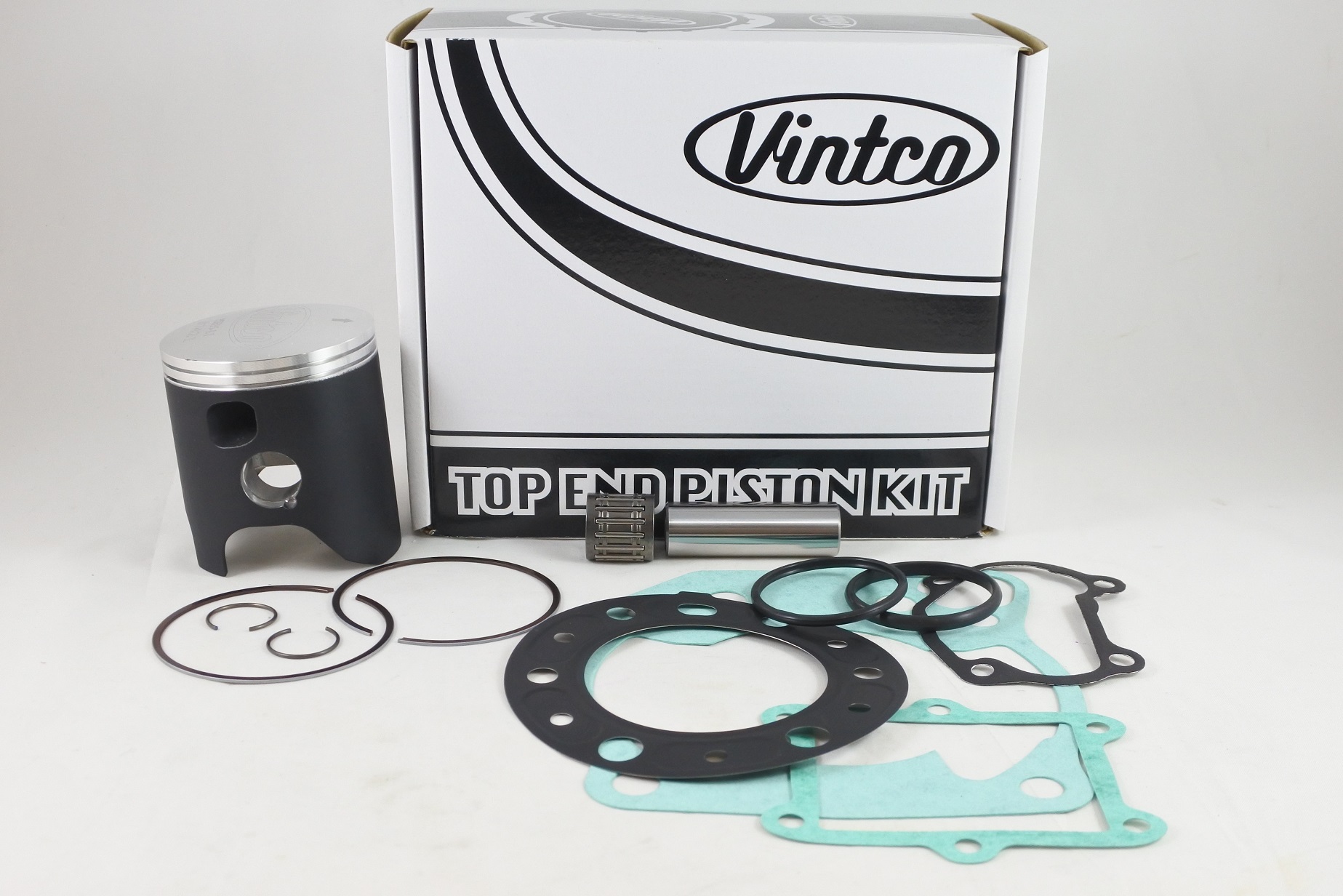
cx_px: 672
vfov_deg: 37.9
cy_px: 448
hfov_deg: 54.4
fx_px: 1306
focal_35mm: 35
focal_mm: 13.1
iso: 500
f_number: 4
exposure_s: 1/125
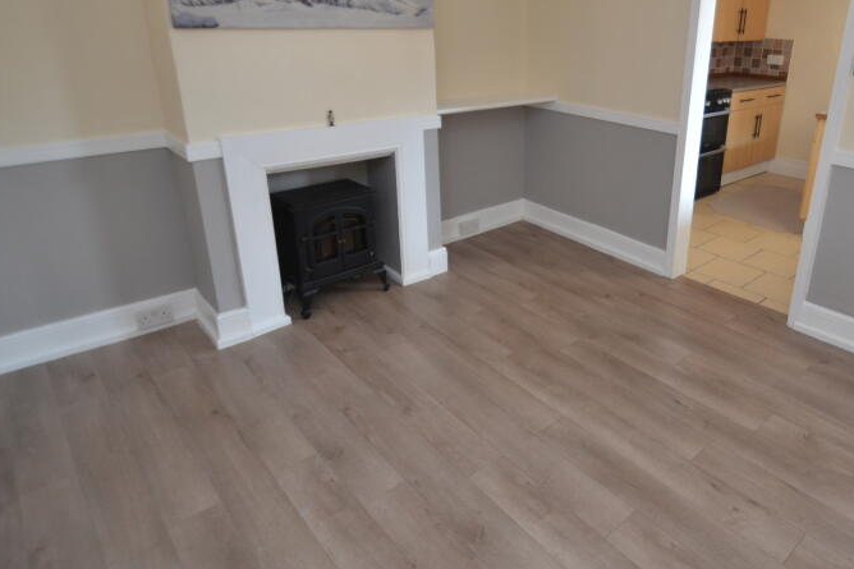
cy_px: 189
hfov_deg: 74.1
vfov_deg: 54.0
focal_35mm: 23
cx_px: 560
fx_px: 545
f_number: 3.5
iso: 400
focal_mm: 10
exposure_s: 1/50
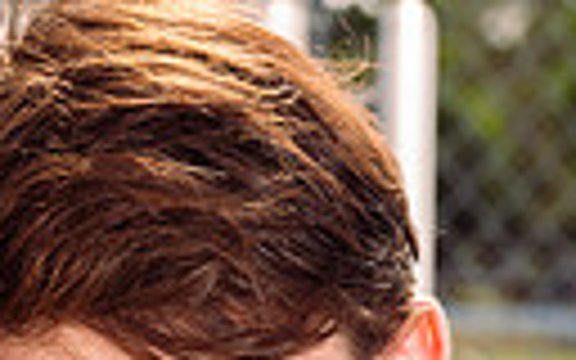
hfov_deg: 8.4
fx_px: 3924
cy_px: 940
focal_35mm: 250
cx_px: 342
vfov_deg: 5.1
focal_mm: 70
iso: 64
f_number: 6.3
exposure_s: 1/250
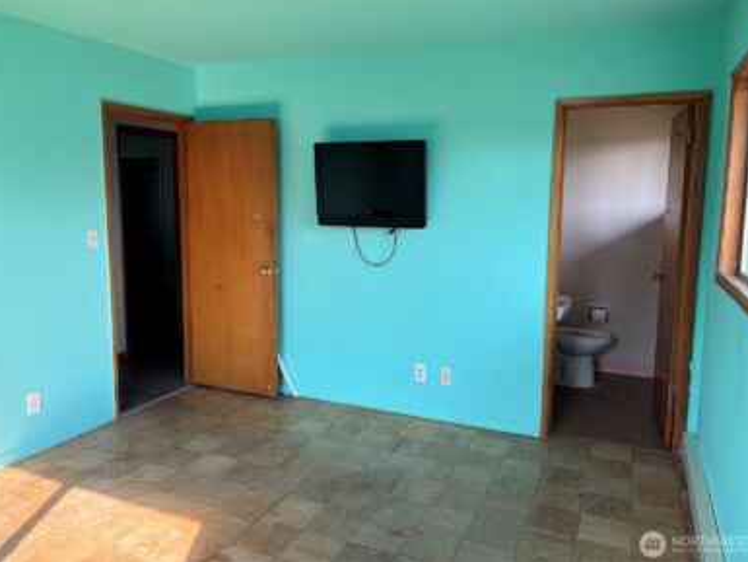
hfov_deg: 65.3
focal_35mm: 27
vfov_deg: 51.4
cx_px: 377
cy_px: 272
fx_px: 584
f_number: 1.6
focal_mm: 5.96
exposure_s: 1/137
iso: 40
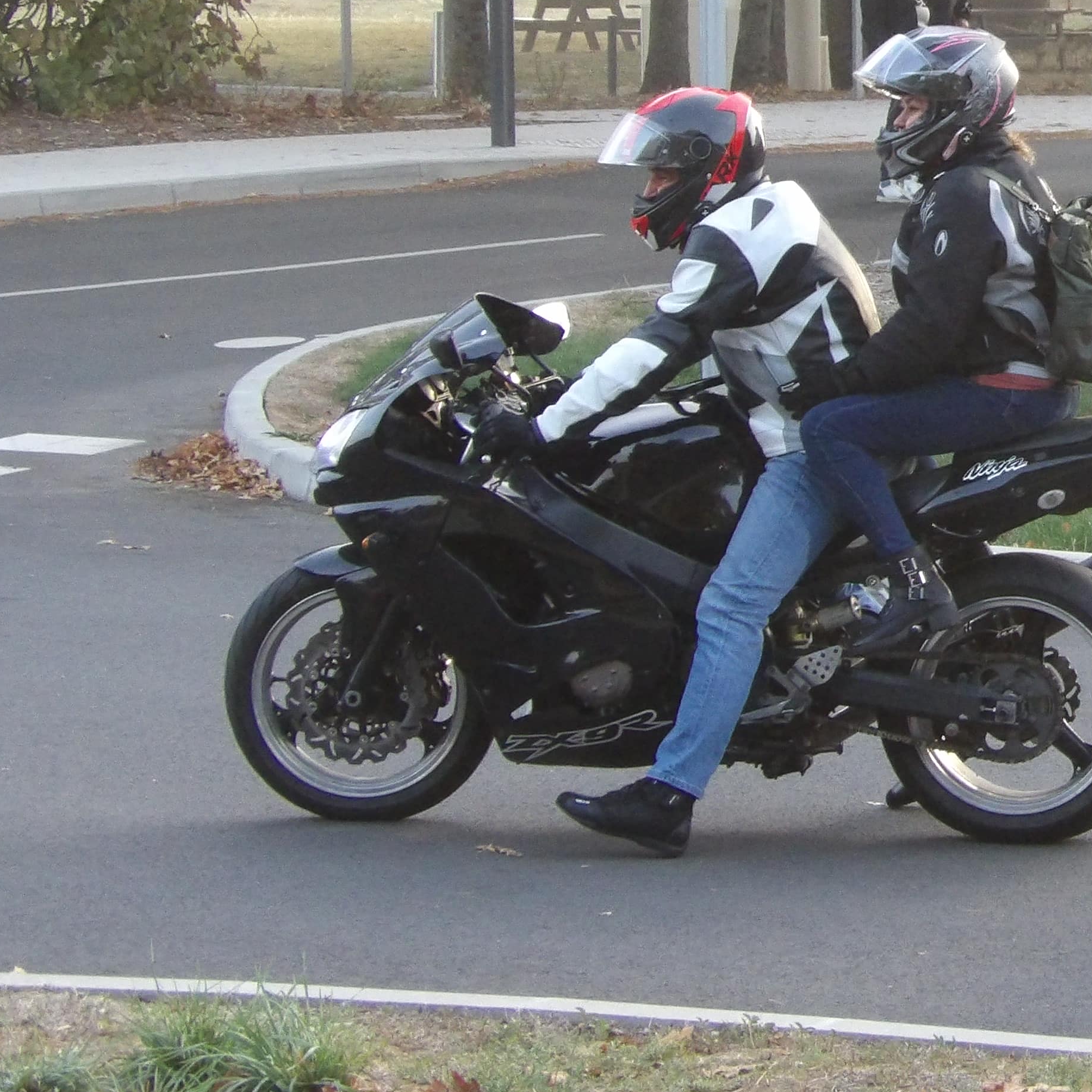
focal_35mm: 160
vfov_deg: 10.9
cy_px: 183
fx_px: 5710
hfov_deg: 10.7
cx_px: 1310
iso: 408
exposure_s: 1/100
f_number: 4.1
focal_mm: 13
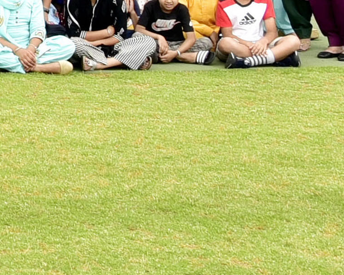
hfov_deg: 8.8
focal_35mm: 178
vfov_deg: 8.3
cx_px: -710
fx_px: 1812
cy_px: -251
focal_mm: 24
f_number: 11
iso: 250
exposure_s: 1/160
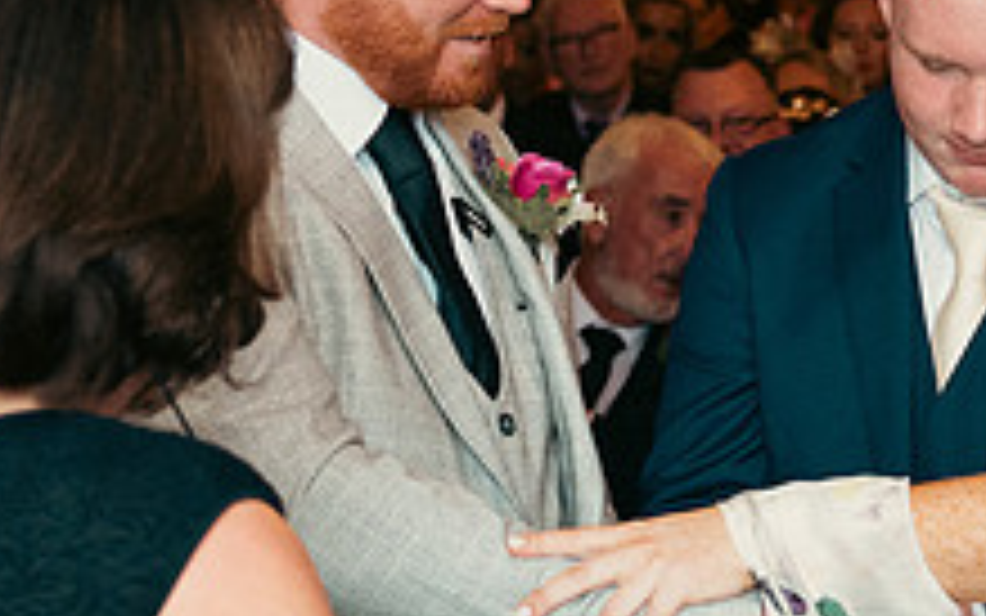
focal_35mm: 154
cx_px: 986
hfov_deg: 13.4
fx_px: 4139
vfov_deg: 8.5
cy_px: 380
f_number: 3.5
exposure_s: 1/160
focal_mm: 38
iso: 1000
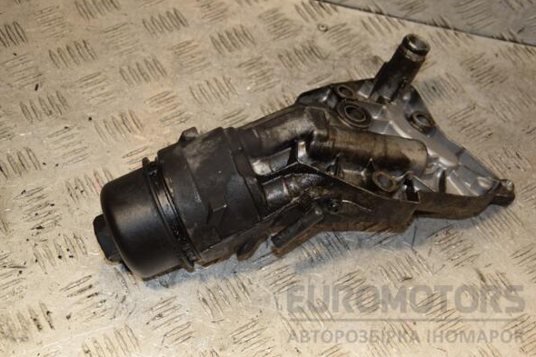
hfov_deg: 32.9
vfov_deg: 22.2
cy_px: 178
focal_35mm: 61
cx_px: 270
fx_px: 908
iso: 800
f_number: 5.6
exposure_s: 1/200
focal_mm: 40
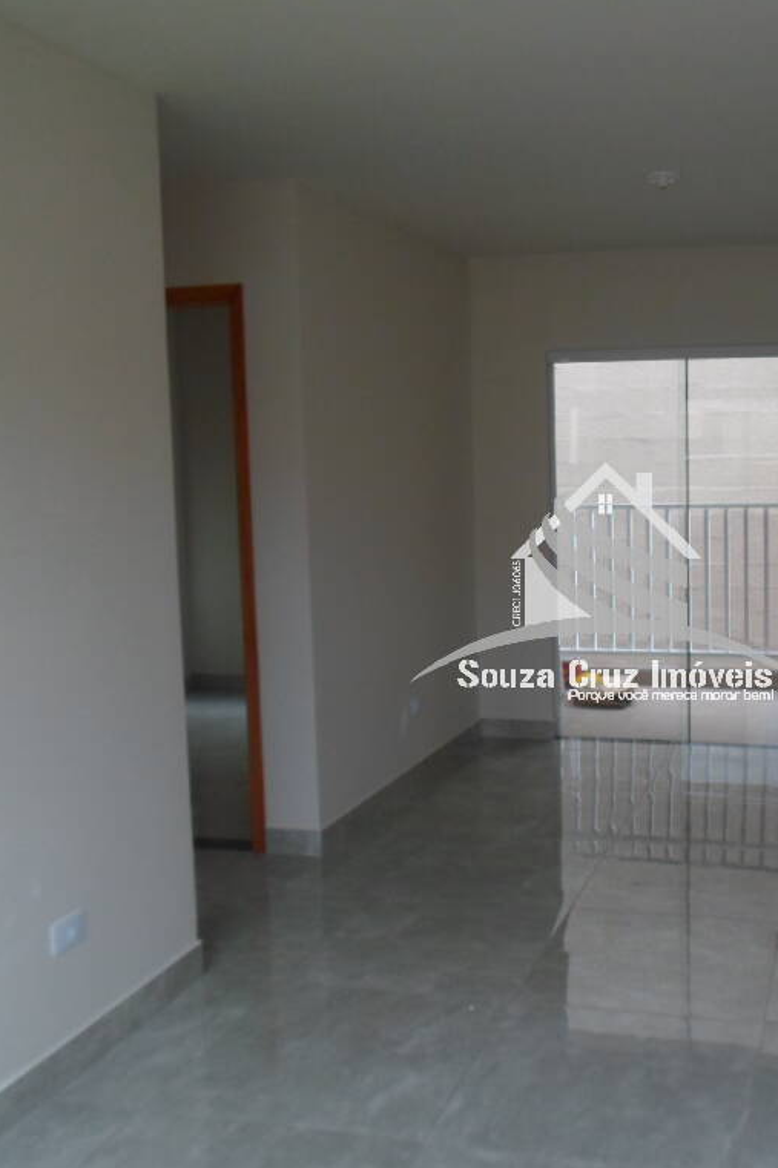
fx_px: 1135
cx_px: 606
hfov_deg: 36.7
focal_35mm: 35
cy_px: 583
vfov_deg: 54.4
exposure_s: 1/125
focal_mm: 4.5
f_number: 2.5
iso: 80
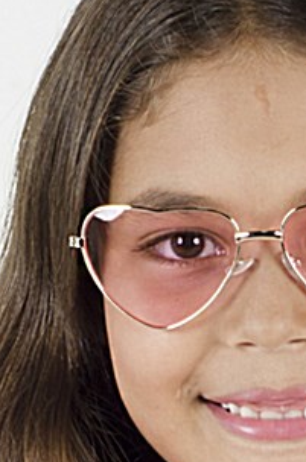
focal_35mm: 444
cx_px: 359
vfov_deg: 4.6
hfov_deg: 3.1
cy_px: 1021
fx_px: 5693
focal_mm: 50
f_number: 9
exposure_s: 1/125
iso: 200
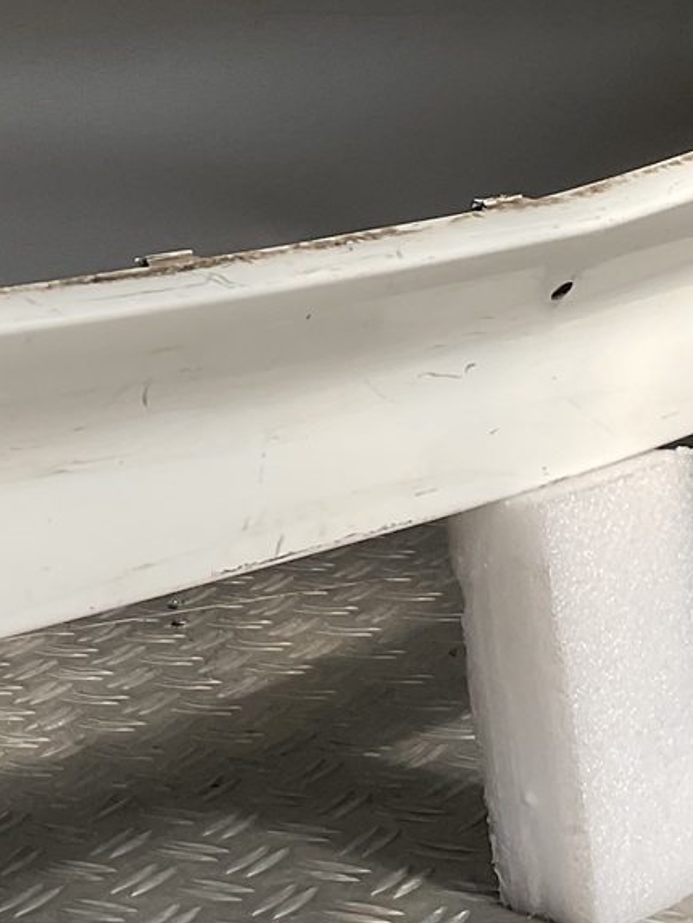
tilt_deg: -8.3
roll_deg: +7.6
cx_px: -16
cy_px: 209
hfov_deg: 14.3
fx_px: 2722
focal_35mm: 102
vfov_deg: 19.1
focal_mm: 3
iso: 16
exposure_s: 1/1984
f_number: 1.8
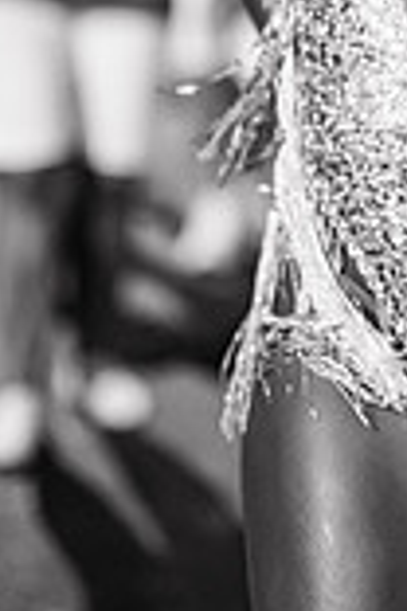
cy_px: -94
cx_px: 419
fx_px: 2442
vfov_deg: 13.9
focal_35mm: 144
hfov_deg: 9.5
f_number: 1.2
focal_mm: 50
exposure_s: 1/320
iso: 2000
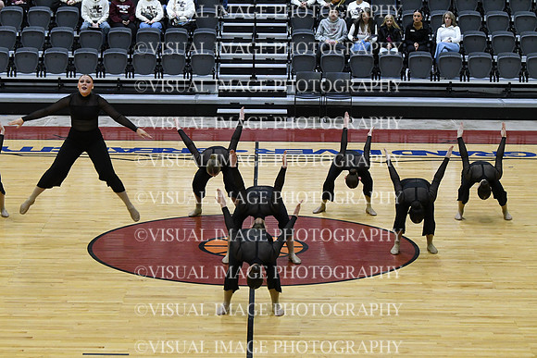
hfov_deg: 19.5
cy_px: 179
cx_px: 268
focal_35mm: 105
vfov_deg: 13.0
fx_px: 1567
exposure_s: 1/500
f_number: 4
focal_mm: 70
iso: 5000
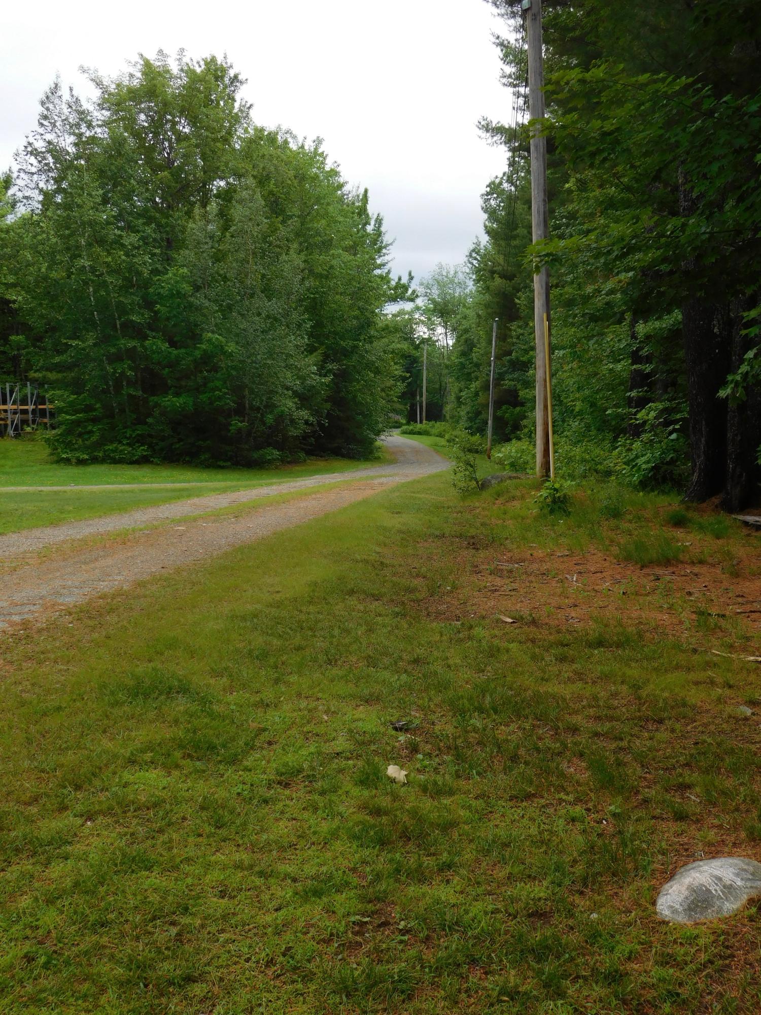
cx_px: 380
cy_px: 508
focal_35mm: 40
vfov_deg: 46.8
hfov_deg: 36.0
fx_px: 1172
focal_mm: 7.1
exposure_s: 1/250
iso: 125
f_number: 3.6
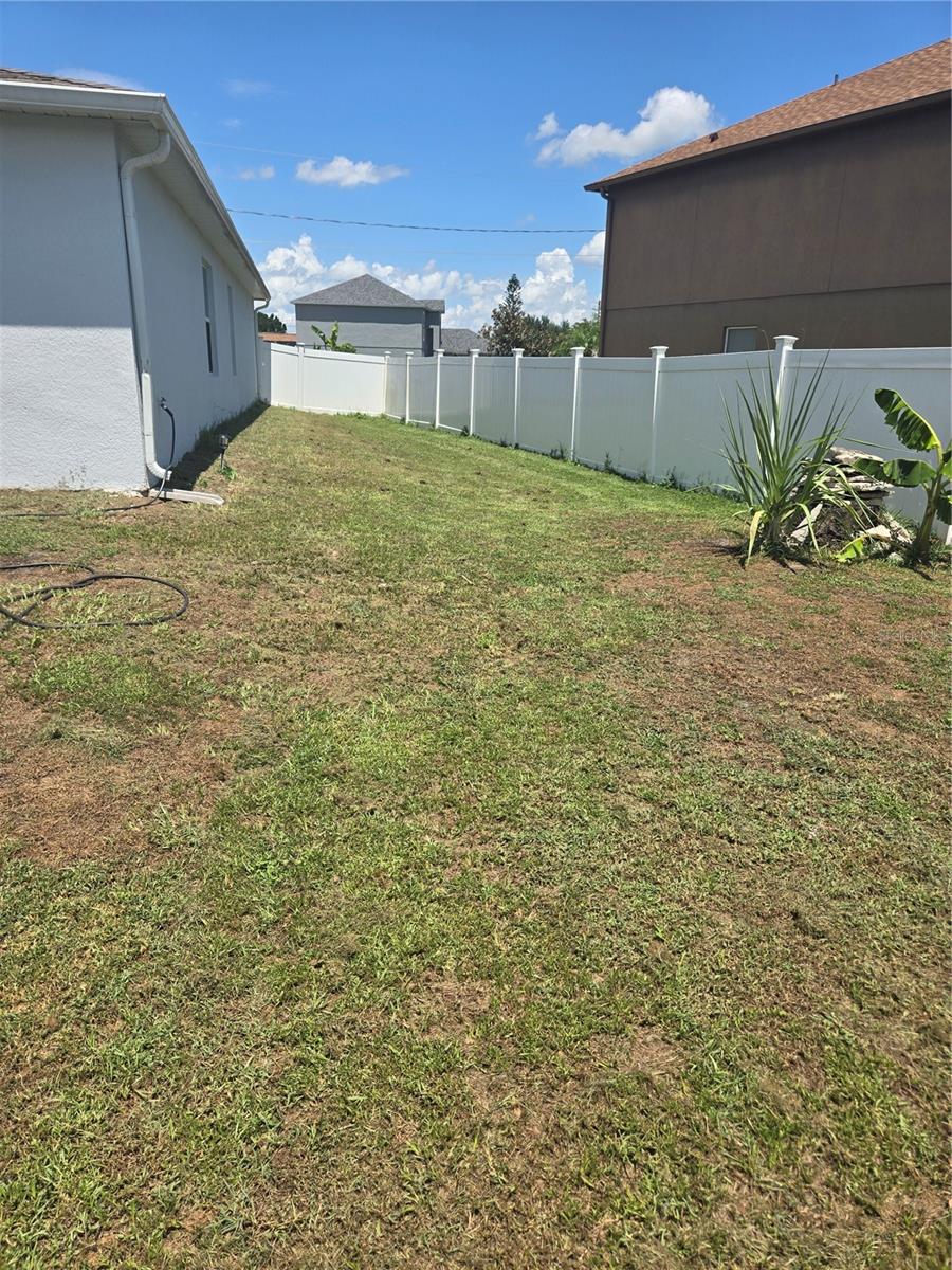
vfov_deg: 73.9
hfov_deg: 58.9
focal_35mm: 23
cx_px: 476
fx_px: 843
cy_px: 635
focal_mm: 5.4
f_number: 1.8
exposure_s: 1/2163
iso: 25
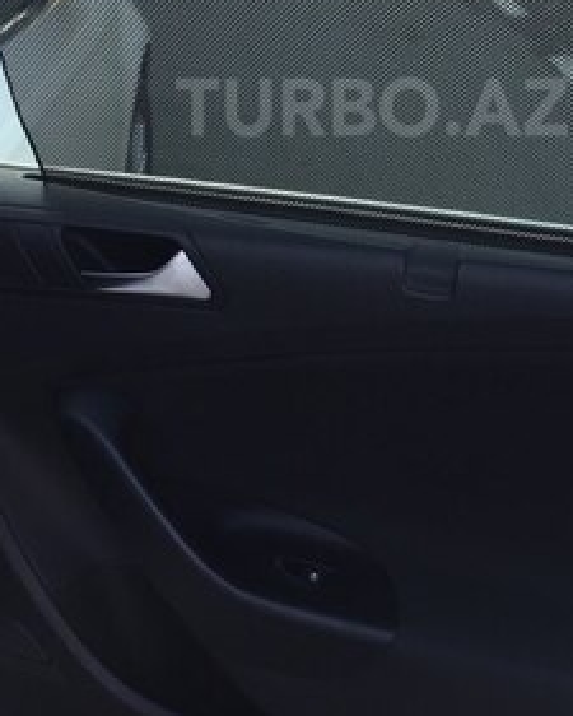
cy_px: 107
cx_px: 372
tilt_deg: -15.1
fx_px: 1059
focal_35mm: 50
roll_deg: -2.7
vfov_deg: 35.6
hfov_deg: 30.1
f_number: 2.2
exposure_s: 1/119
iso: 32
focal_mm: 4.15
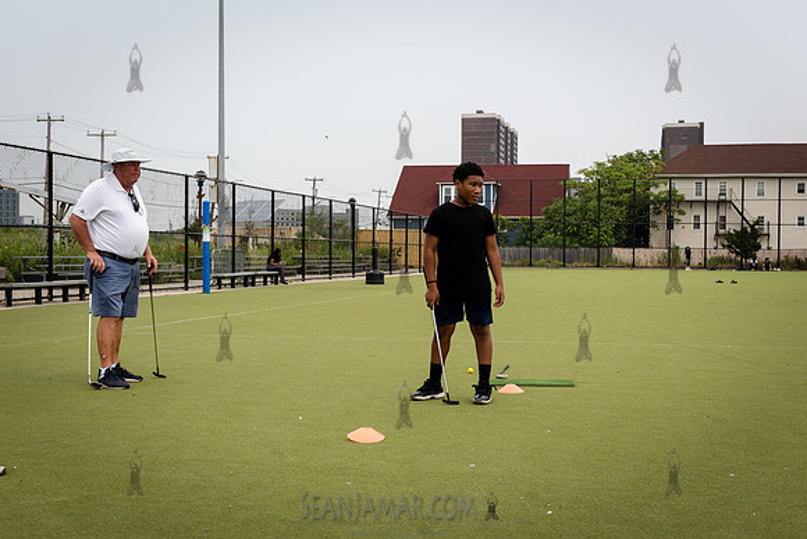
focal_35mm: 44
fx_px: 990
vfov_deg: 30.4
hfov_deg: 44.4
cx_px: 404
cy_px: 270
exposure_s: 1/800
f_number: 5
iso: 200
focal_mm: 44
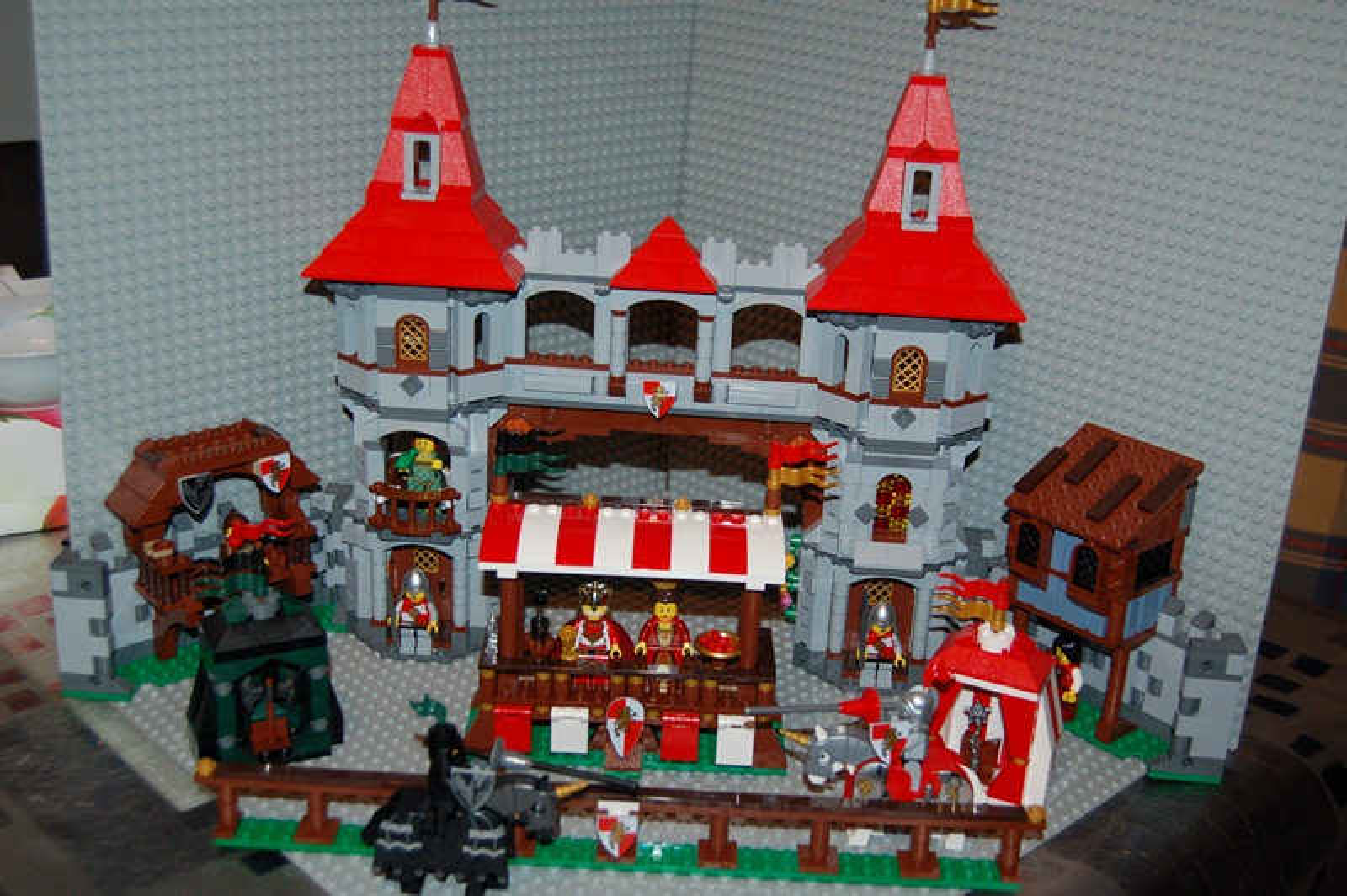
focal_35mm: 42
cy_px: 448
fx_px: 1570
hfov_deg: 46.4
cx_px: 674
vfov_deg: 31.8
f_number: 4.2
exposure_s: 1/60
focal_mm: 28
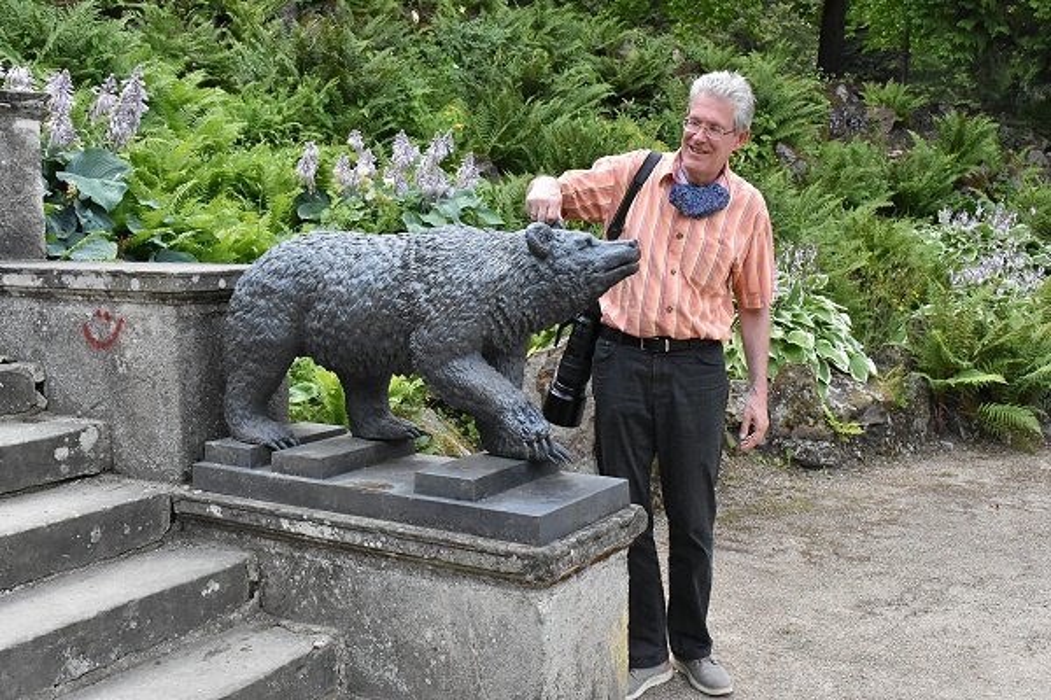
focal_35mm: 39
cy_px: 350
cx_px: 526
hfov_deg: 49.6
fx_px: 1138
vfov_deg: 34.2
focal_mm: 26
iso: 3200
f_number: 11
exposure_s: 1/1250
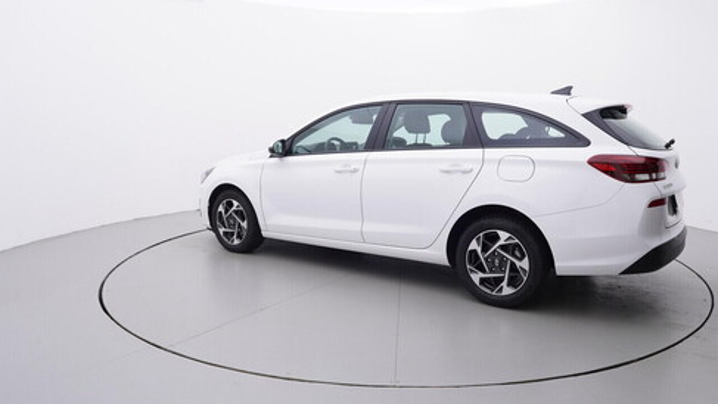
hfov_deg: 70.6
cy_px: 206
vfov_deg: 43.5
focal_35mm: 27
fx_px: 506
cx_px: 386
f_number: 5
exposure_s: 1/80
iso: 200
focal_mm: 15
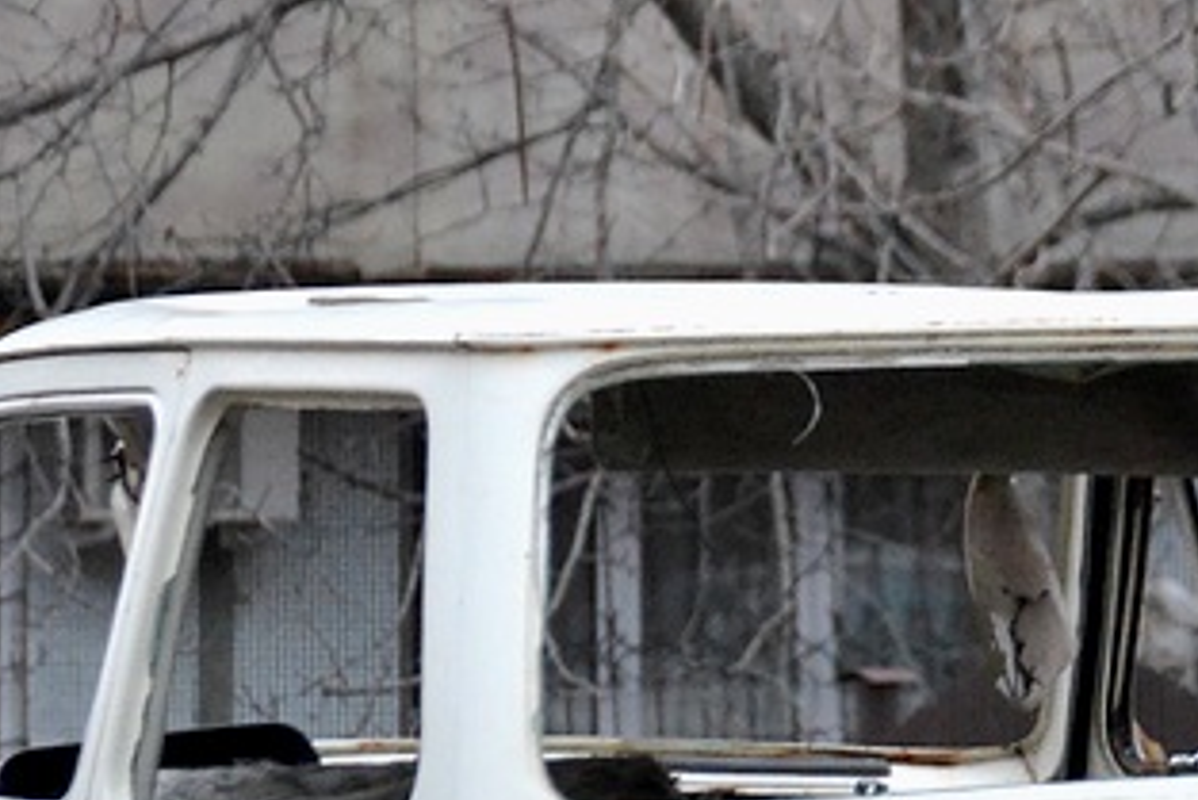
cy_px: 544
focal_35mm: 517
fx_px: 17212
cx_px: 876
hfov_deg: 4.0
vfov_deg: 2.7
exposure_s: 1/125
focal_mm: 90
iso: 1600
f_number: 5.3
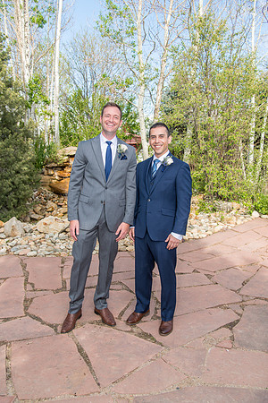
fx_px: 335
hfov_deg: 43.6
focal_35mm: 30
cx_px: 134
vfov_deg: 61.9
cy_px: 202
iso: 100
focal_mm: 30
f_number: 5
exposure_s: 1/250
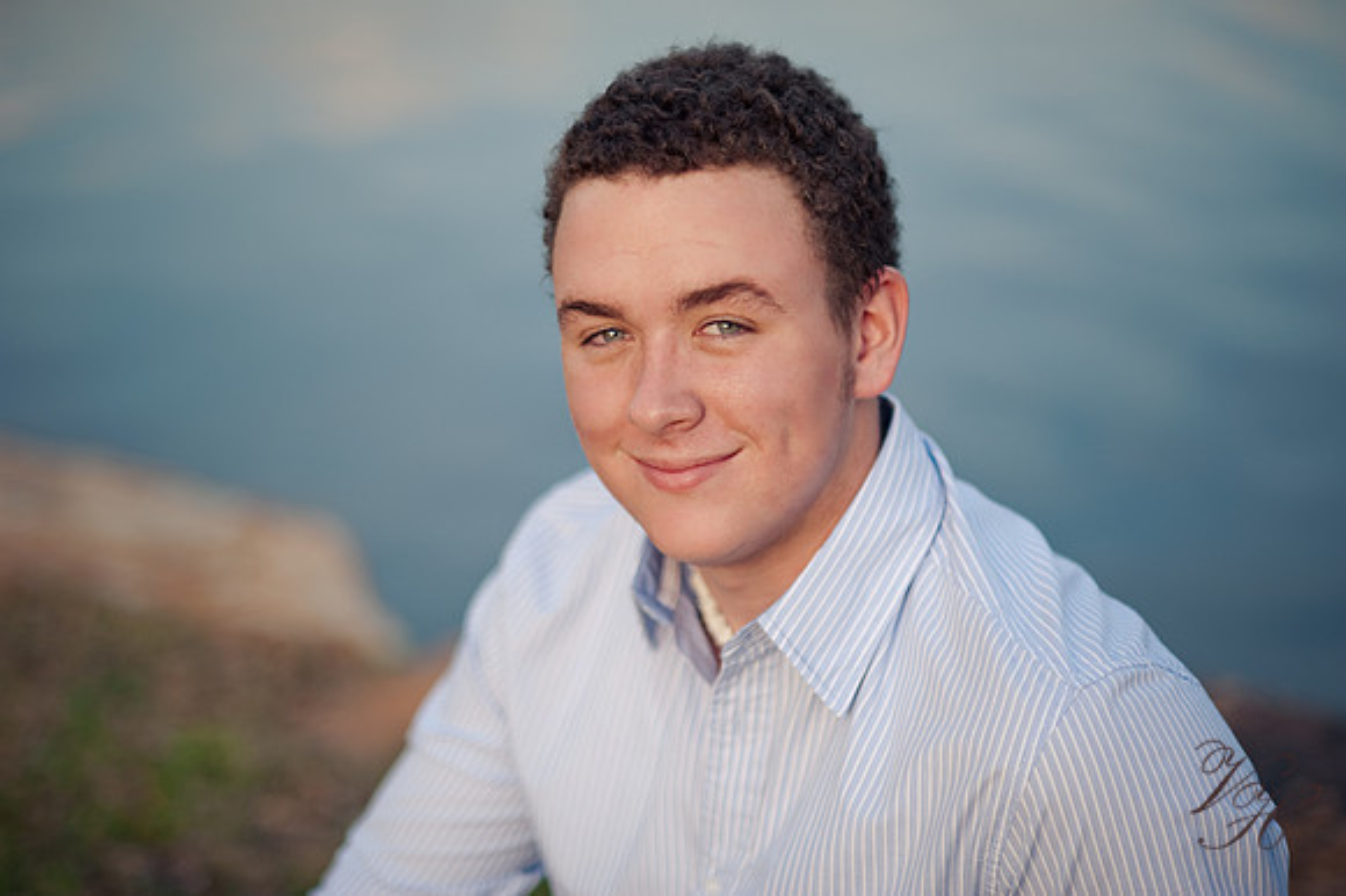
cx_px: 673
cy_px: 448
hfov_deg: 23.9
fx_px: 3176
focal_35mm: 85
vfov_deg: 16.1
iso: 200
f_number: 1.8
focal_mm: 85
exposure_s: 1/1250
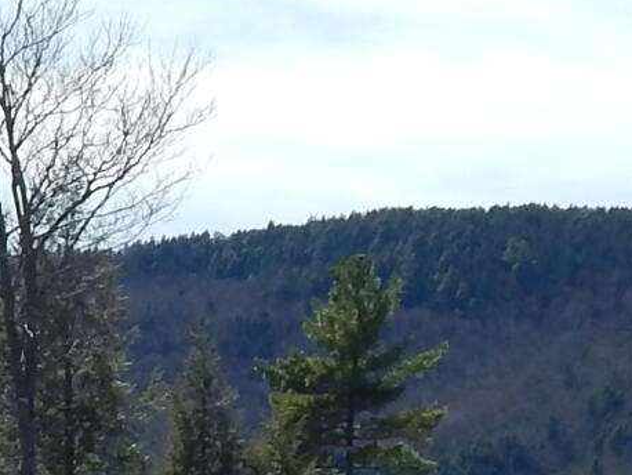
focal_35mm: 203
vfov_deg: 7.3
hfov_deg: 9.6
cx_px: -97
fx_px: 3708
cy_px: 527
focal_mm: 5.6
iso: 125
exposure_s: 1/500
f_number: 6.5
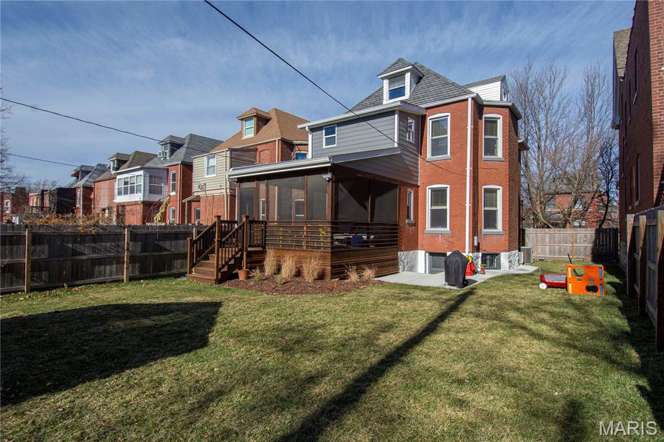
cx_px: 332
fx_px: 332
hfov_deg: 90.0
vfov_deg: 67.3
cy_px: 221
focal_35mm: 18
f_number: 8
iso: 140
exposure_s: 1/500
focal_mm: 12
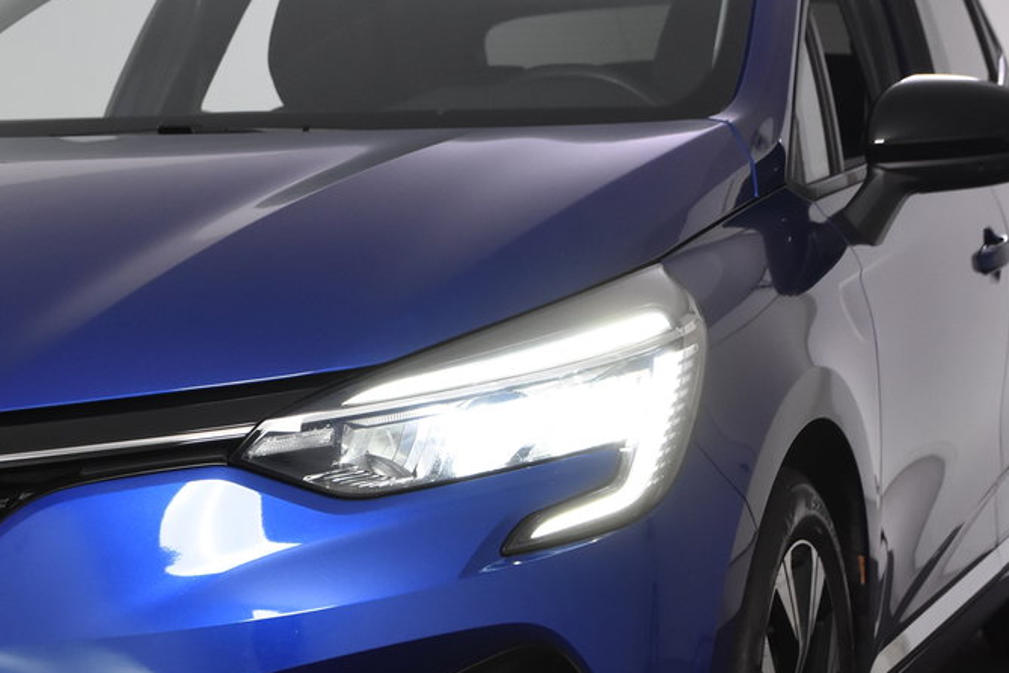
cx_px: 181
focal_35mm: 109
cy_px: 478
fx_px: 3055
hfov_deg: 18.6
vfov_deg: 12.5
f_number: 5.6
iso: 1600
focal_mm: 38
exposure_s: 1/125
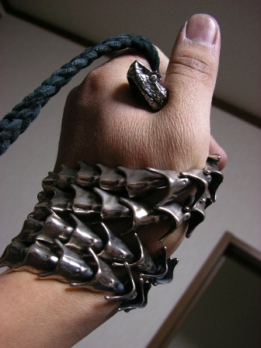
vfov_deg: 50.1
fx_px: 372
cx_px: 130
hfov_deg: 38.7
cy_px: 174
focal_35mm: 37
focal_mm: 5.7
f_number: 2.8
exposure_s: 1/30
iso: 100
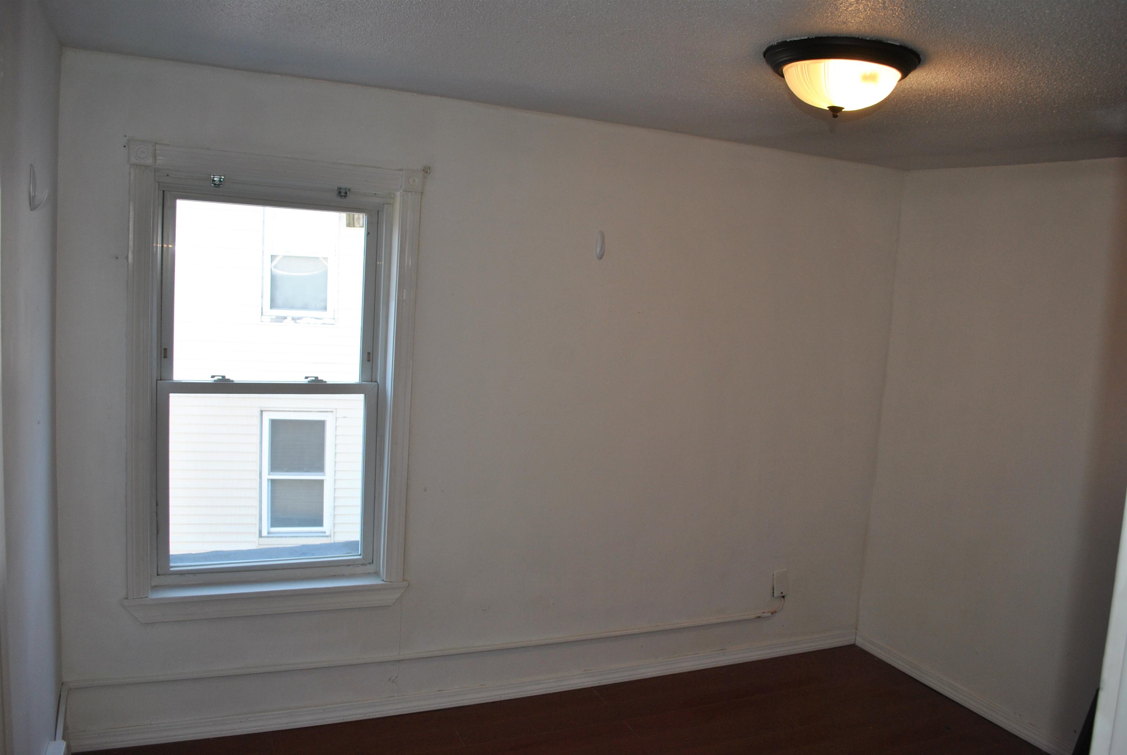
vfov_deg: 48.0
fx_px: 846
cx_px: 564
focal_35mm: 27
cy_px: 378
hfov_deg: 67.3
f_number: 3.5
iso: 200
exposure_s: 1/125
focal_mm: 18
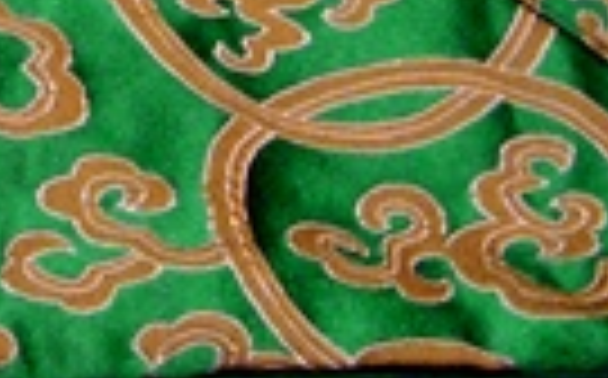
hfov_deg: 11.1
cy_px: -414
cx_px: -414
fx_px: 2962
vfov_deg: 7.0
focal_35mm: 179
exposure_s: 1/13
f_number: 2.8
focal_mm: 7.9
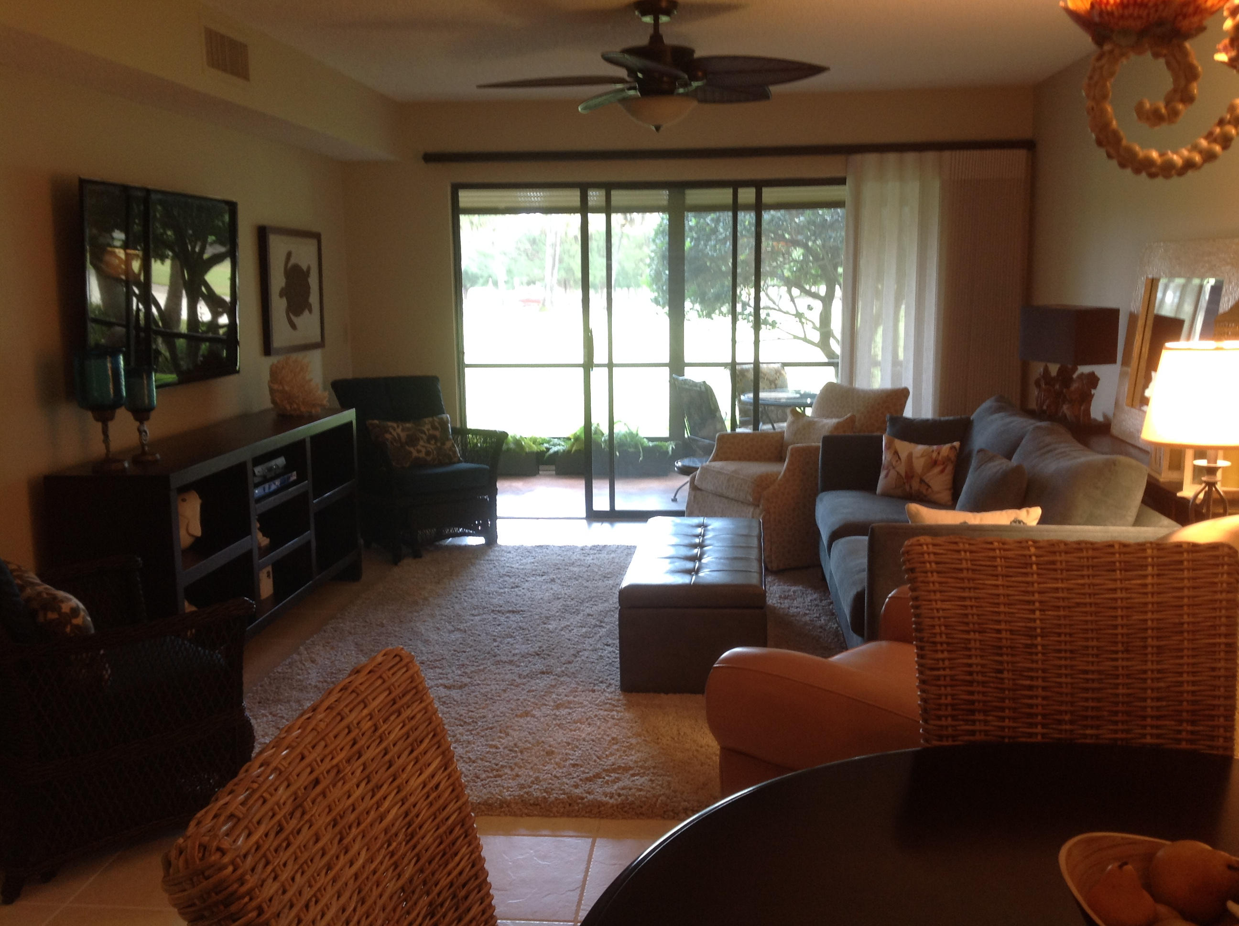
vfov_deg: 40.6
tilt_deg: -6.5
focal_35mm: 35
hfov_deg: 52.7
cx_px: 620
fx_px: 1251
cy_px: 463
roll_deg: -1.3
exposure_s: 1/17
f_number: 2.4
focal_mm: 4.28
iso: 50
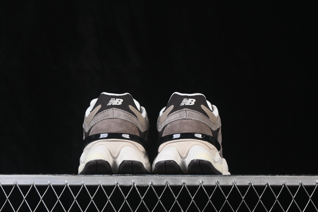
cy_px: 106
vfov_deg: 18.2
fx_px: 662
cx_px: 159
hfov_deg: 27.0
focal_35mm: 75
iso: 160
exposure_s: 1/80
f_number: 8
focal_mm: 50
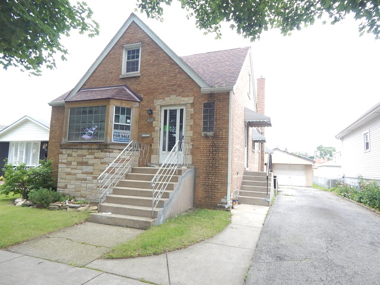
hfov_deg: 76.4
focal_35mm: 22
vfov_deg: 61.1
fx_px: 242
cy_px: 142
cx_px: 190
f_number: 3
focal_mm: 4
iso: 125
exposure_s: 1/160
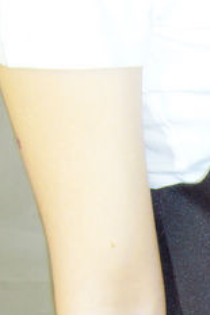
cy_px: 266
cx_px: 305
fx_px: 1016
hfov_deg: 11.4
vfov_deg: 17.5
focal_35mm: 116
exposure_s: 1/45
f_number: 3.5
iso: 100
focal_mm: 6.6
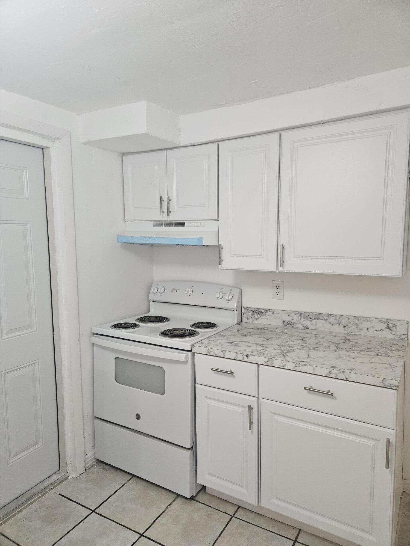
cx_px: 205
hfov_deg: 58.9
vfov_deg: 73.9
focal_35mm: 23
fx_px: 363
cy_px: 273
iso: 640
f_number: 1.8
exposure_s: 1/120
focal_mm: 5.4
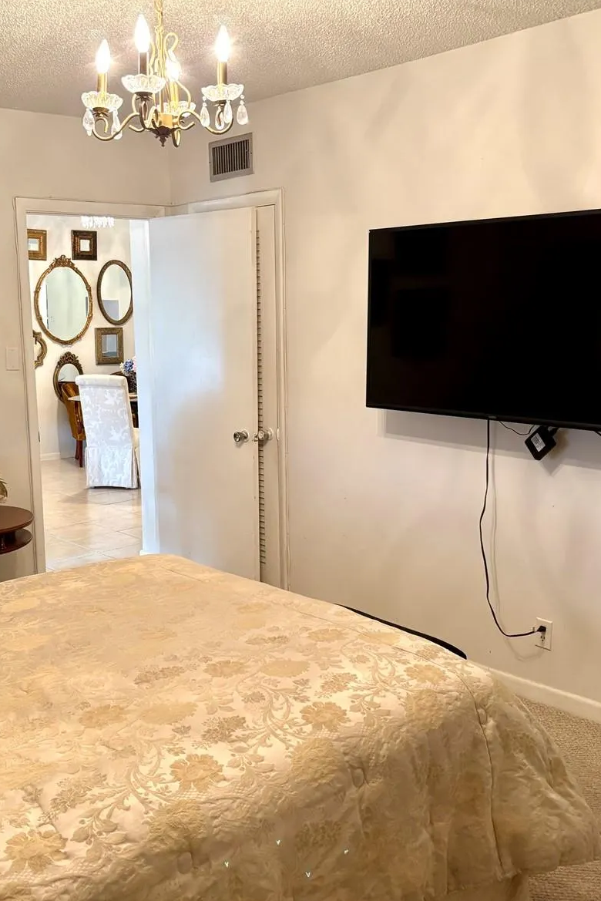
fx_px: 926
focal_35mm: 37
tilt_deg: -8.8
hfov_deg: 35.7
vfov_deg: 51.9
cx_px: 215
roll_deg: +1.7
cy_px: 452
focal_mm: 5.96
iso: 250
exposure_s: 1/60
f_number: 1.6
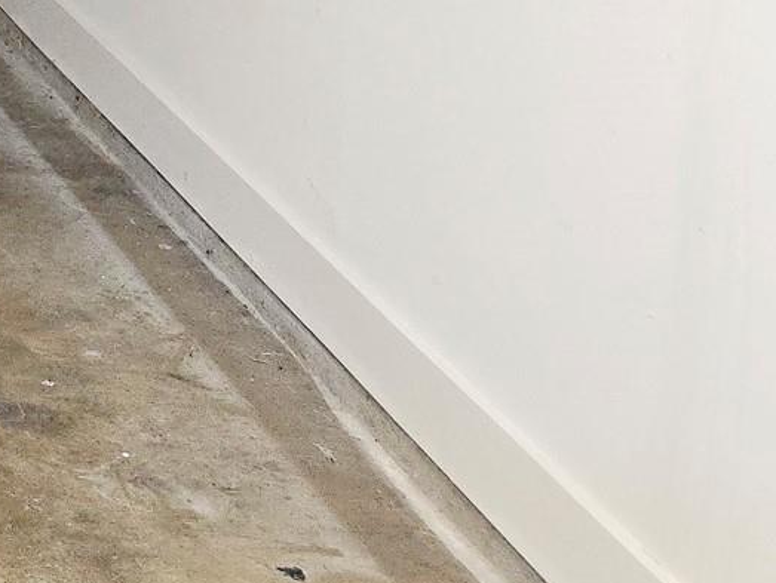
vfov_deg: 14.4
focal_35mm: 90
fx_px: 2019
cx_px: -684
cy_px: -475
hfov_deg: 17.2
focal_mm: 6.3
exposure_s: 1/120
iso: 320
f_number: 1.7
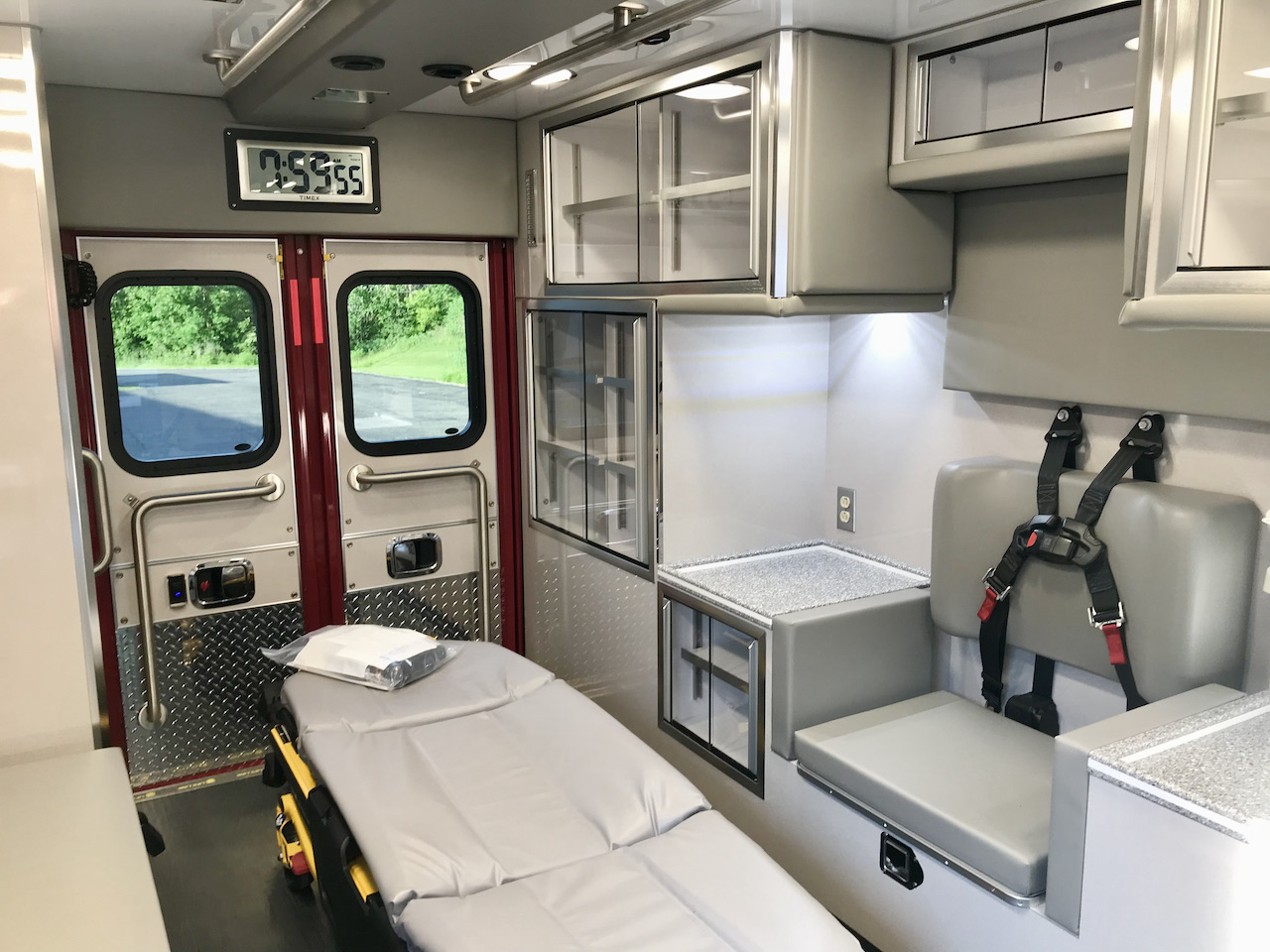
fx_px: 1027
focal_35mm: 28
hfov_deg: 63.4
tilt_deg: -9.6
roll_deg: +2.2
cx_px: 635
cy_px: 476
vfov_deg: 49.7
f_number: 1.8
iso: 25
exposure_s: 1/45
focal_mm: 3.99
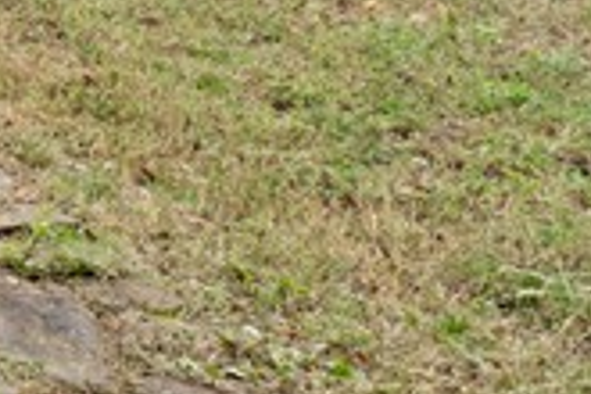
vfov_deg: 13.3
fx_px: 1510
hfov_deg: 13.9
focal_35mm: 92
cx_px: -895
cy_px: -322
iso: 100
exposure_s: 1/30
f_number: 8
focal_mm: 14
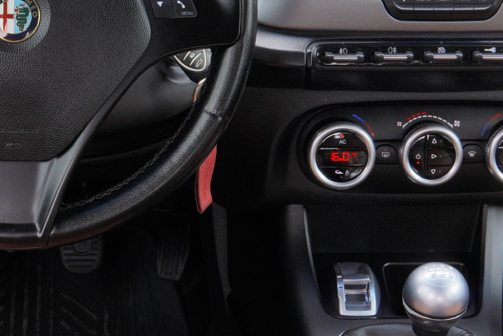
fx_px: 1370
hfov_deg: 20.3
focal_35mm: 98
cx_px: 40
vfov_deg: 13.8
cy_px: 32
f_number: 10
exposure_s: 1/100
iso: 640
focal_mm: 30
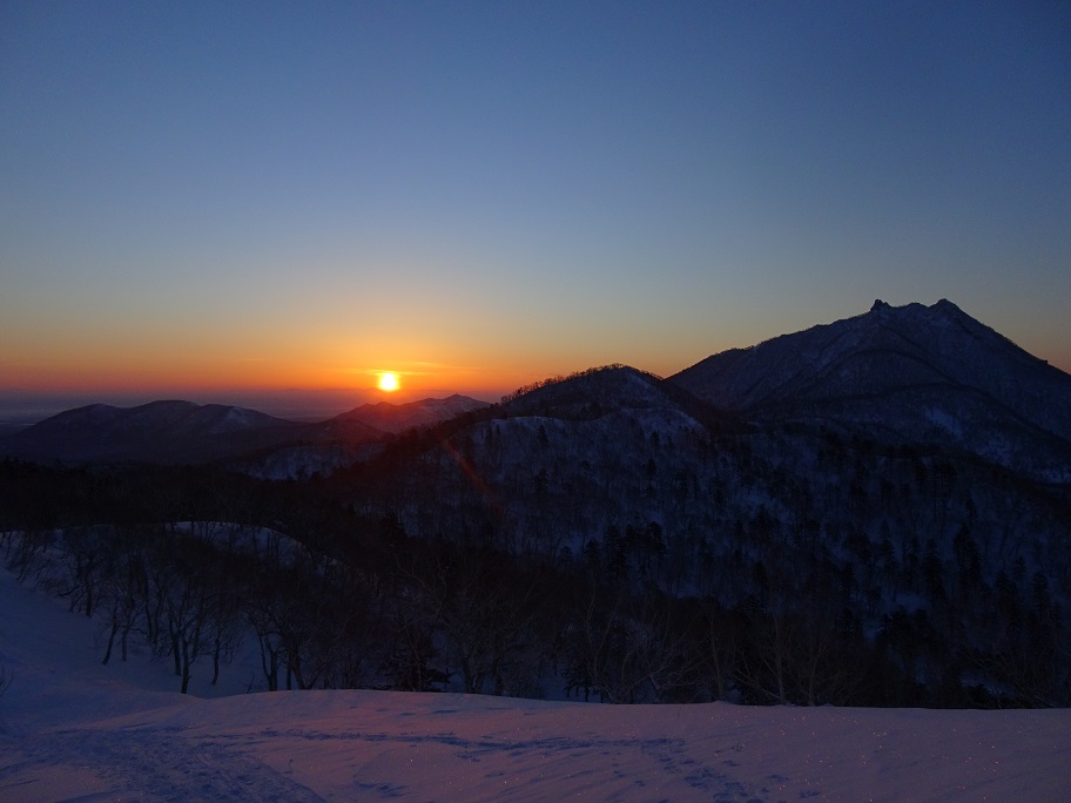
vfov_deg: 56.8
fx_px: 743
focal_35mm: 24
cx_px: 536
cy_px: 402
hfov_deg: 71.6
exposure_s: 1/640
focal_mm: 4.1
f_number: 3.5
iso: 80
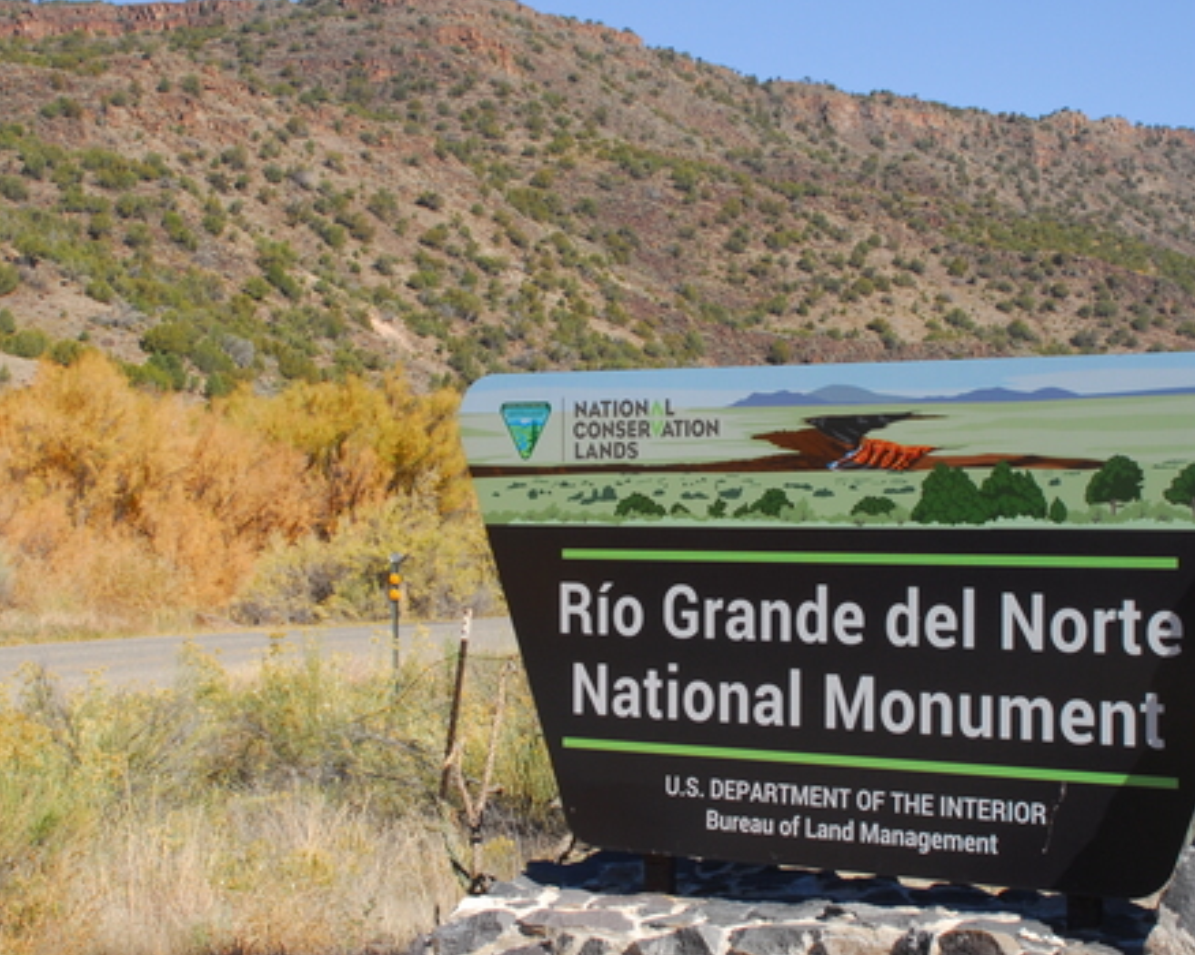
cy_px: 493
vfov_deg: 19.2
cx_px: 707
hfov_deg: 23.9
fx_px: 2823
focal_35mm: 80
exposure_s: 1/200
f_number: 8
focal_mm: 31
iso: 160
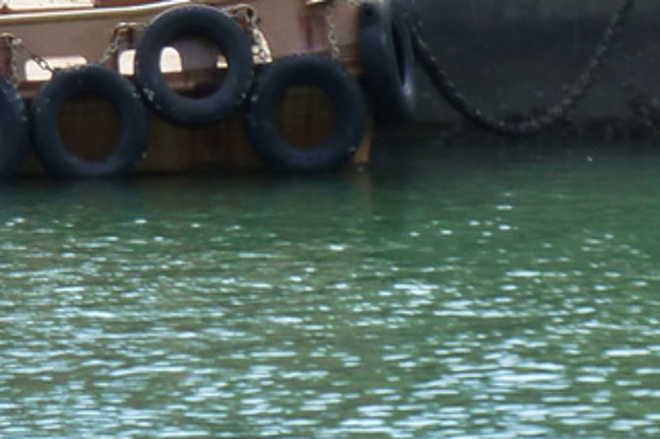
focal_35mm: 573
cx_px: -573
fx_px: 10499
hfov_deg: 3.6
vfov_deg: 2.4
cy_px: -264
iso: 125
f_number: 4.5
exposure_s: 1/200
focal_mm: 24.1
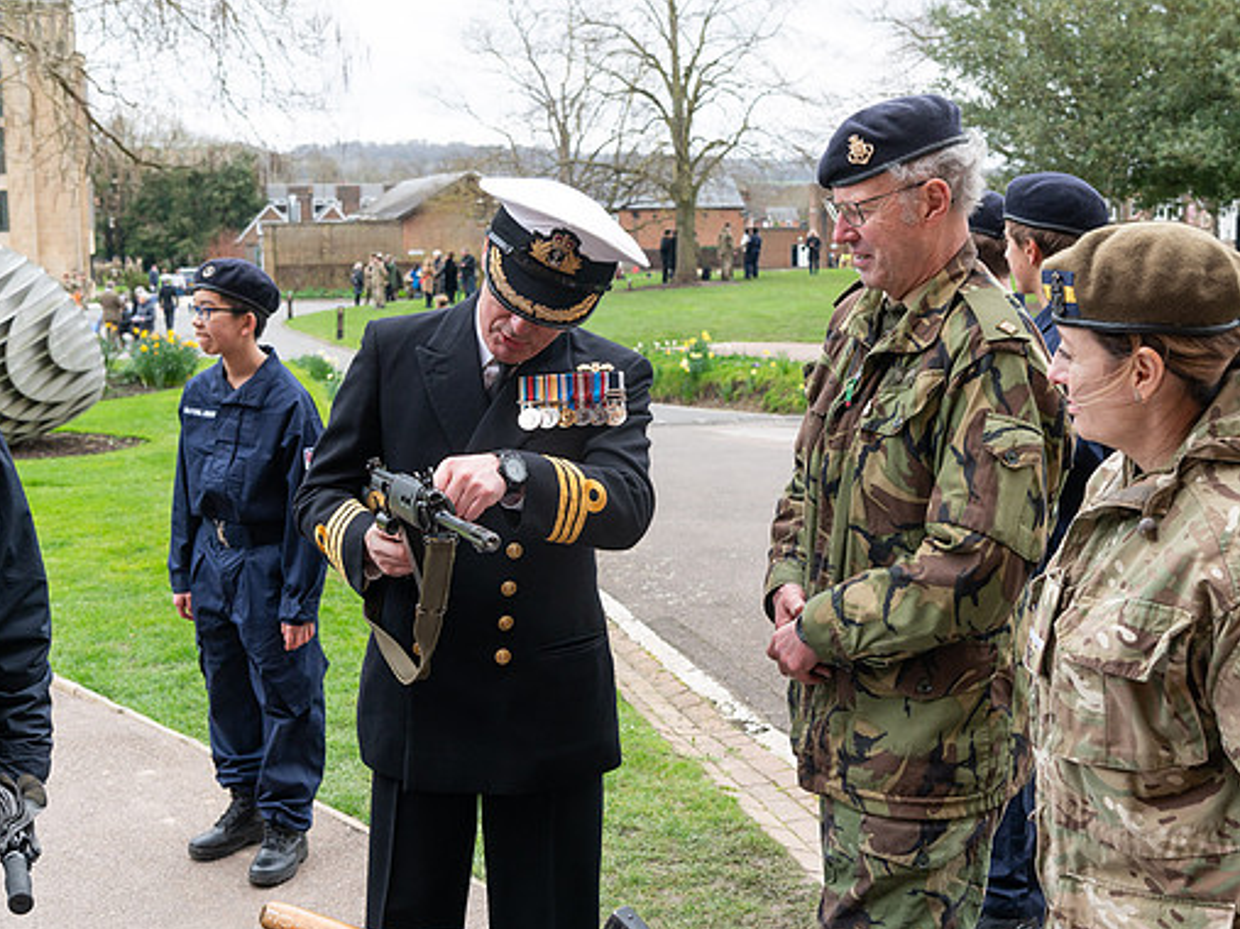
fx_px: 1576
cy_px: 469
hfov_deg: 42.9
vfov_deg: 32.9
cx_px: 697
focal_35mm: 44
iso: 450
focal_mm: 40
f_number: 7.1
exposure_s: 1/250
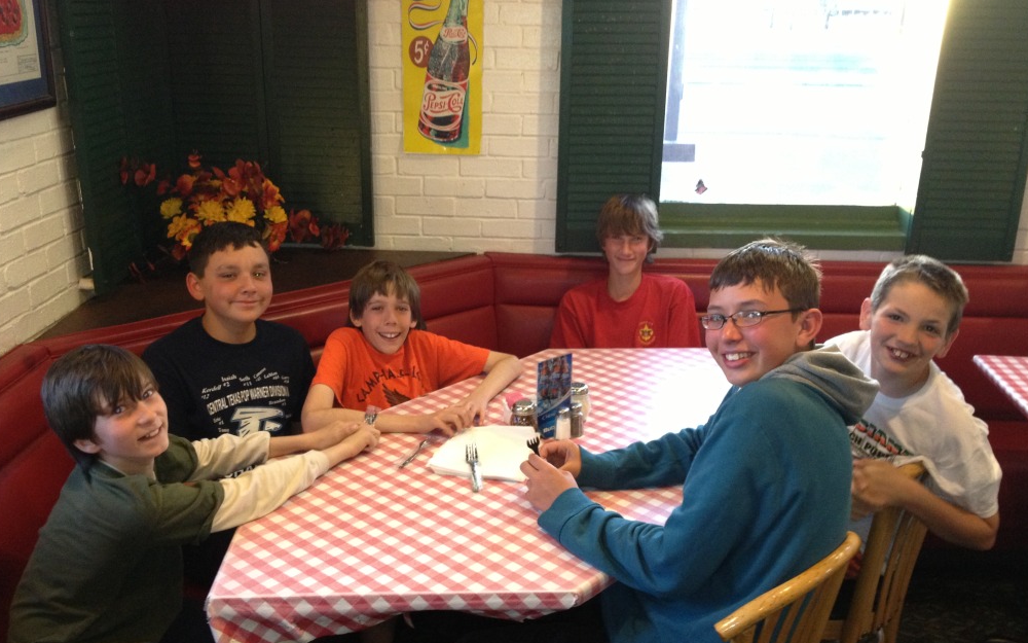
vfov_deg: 33.5
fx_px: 1065
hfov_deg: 51.5
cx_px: 513
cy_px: 362
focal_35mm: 38
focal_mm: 4.28
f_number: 2.4
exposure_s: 1/20
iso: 250
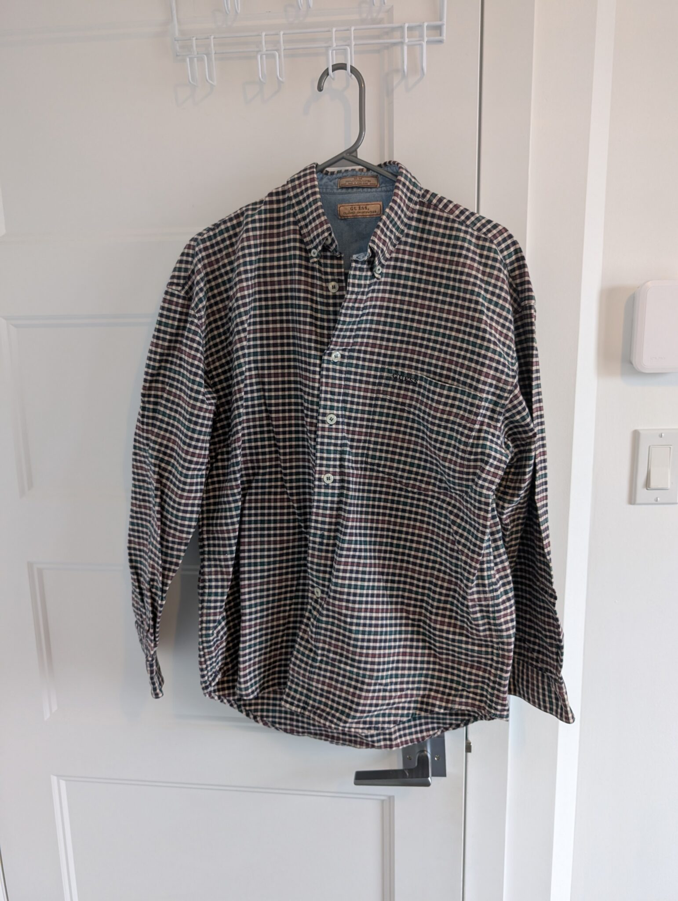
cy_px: 450
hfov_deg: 56.9
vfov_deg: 71.5
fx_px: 625
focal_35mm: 24
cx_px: 339
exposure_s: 1/120
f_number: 1.68
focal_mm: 6.9
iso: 163
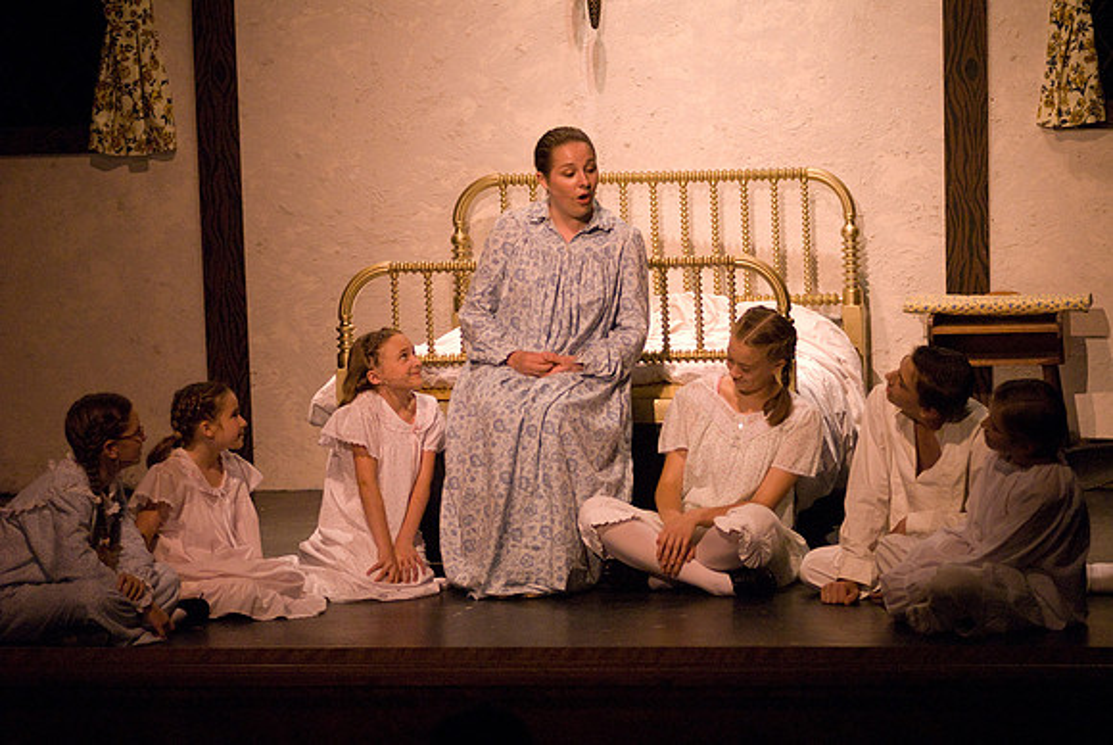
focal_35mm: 174
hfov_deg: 11.8
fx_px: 5385
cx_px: 556
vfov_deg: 7.9
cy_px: 372
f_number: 2.8
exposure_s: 1/160
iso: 1600
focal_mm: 116
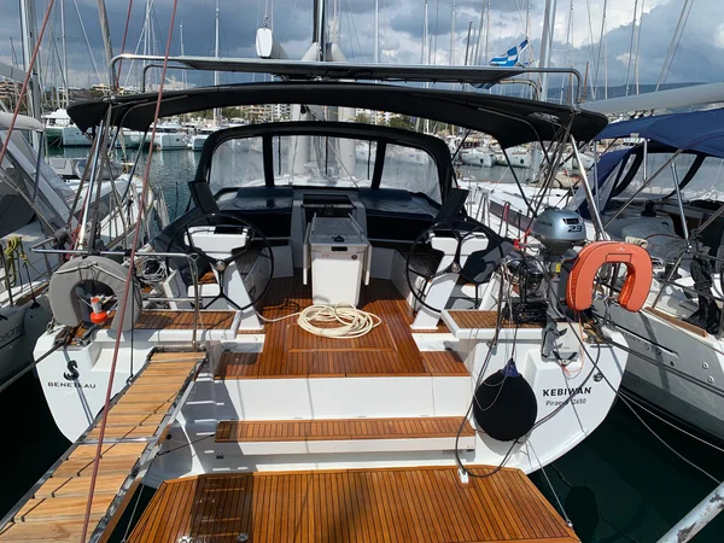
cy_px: 272
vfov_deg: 53.1
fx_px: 544
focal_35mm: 26
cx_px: 362
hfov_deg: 67.3
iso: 25
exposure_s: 1/5128
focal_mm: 4.25
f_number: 1.8
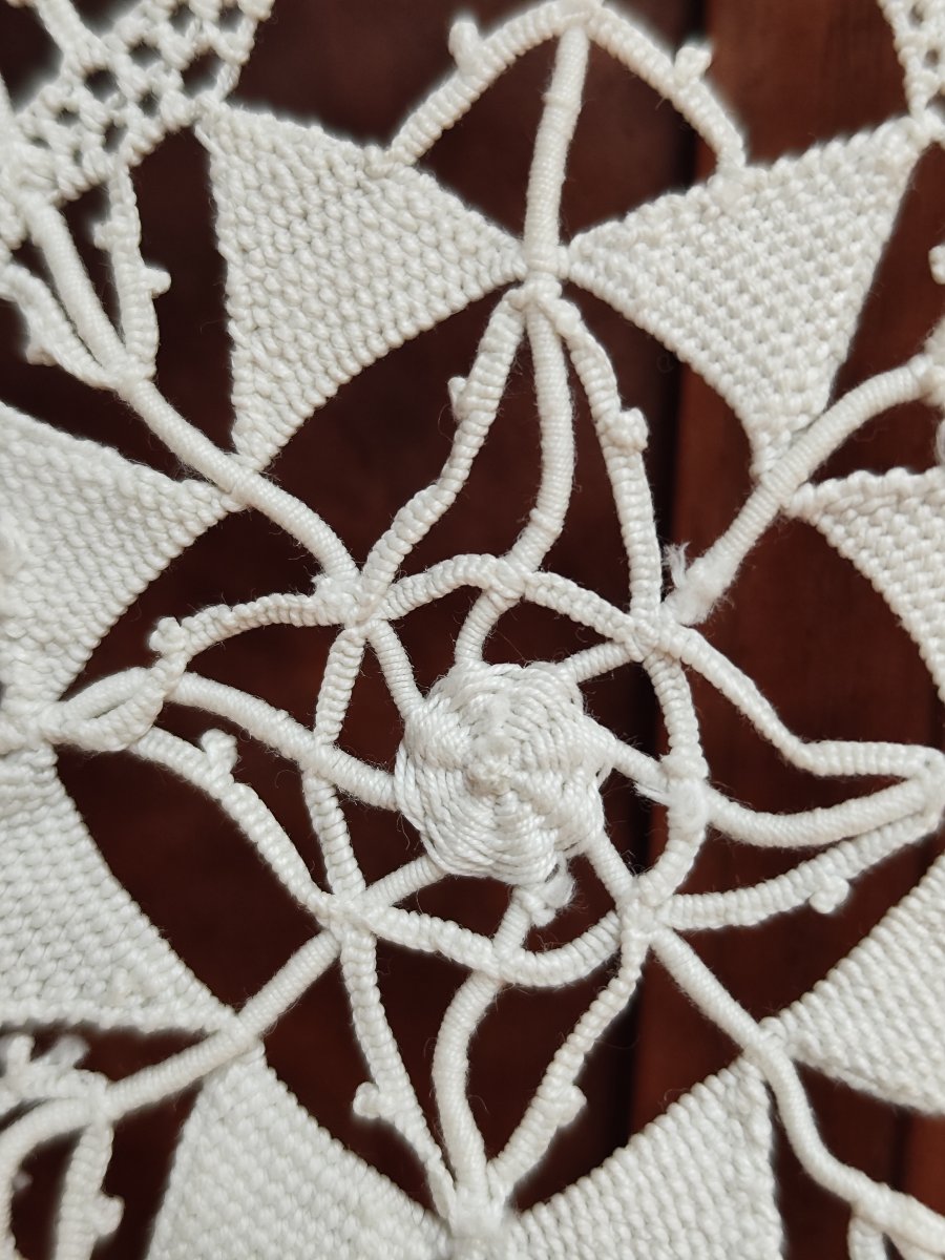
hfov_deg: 58.9
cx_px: 472
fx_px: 837
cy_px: 630
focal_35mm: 23
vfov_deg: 73.9
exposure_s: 1/75.6
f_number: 1.69
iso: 1400
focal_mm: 7.01
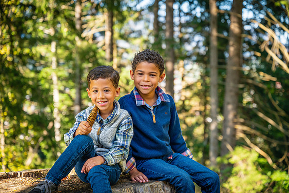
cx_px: 144
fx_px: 562
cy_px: 96
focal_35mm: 70
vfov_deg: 19.4
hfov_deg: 28.9
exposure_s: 1/400
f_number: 3.5
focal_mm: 70
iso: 200
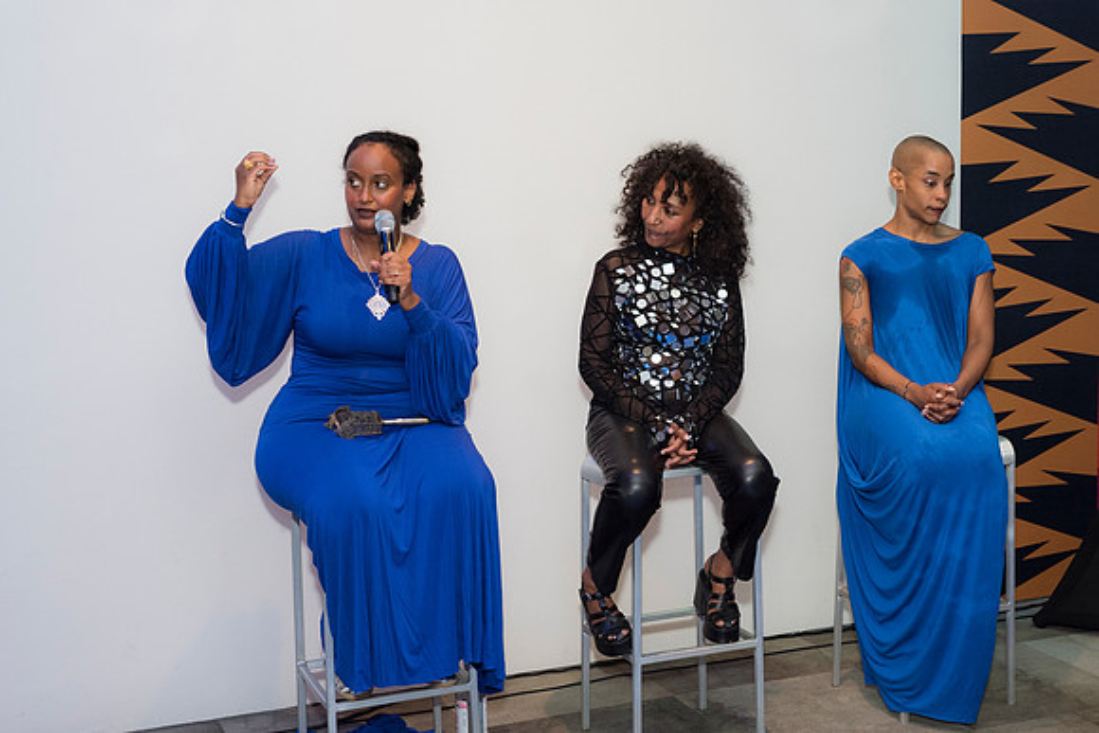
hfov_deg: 46.4
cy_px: 366
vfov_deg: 31.9
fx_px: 1282
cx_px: 550
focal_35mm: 42
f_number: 5
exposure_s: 1/125
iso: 800
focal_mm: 42
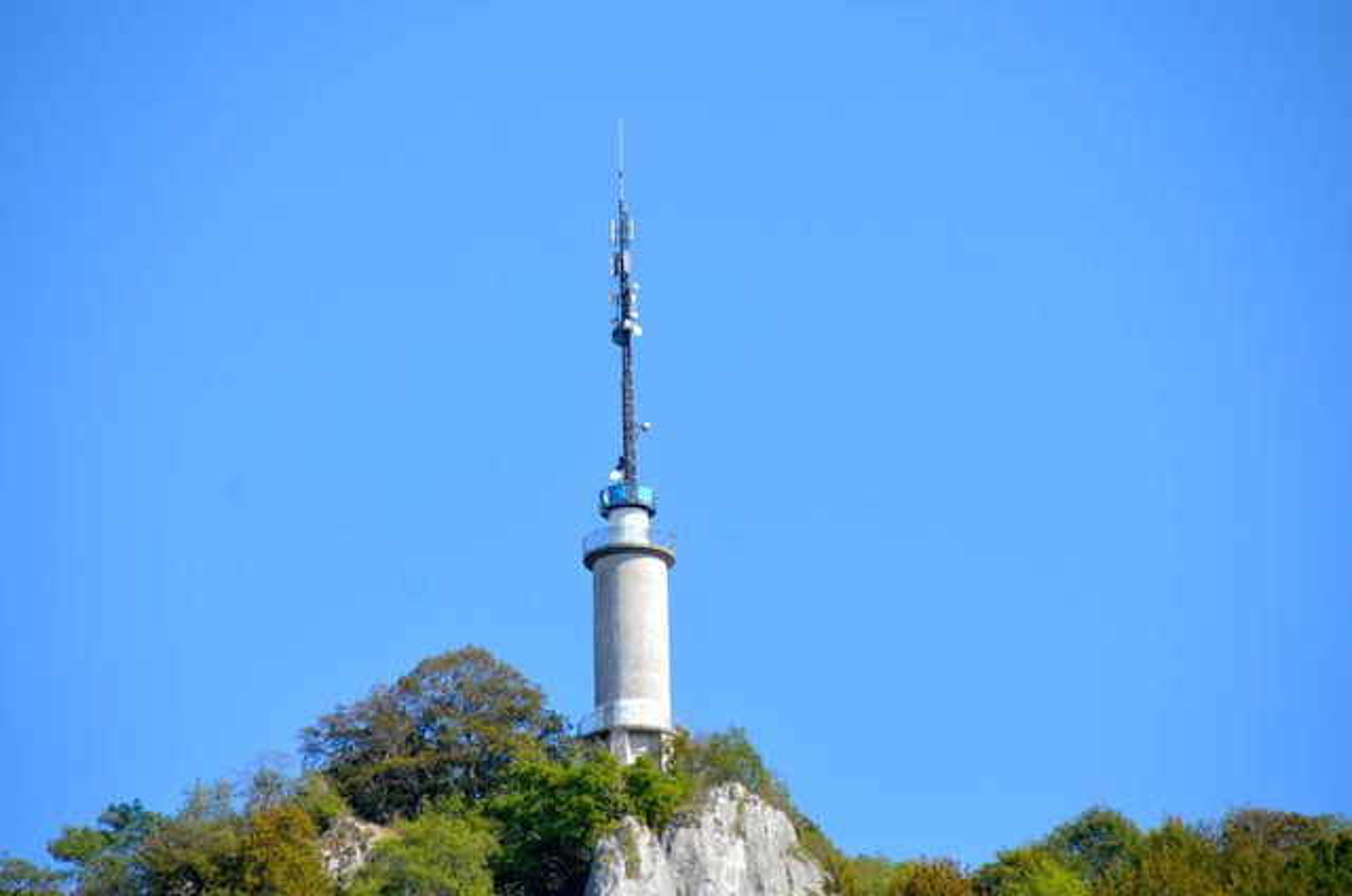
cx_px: 676
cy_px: 448
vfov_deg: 4.6
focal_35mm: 300
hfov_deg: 6.9
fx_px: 11244
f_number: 6.3
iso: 200
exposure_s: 1/640
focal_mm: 200
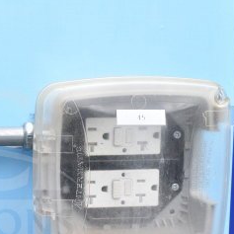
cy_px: 168
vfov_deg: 21.0
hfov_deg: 20.1
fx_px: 628
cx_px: -28
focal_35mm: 82
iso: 200
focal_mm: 25
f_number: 6.3
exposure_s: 1/160
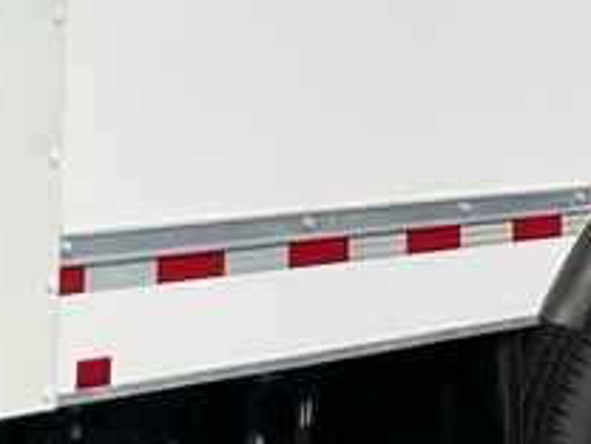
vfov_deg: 9.9
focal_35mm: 143
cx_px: 185
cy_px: -322
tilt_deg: +6.7
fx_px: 2441
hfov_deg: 13.8
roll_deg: +0.8
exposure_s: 1/5814
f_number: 1.8
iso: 16
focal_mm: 3
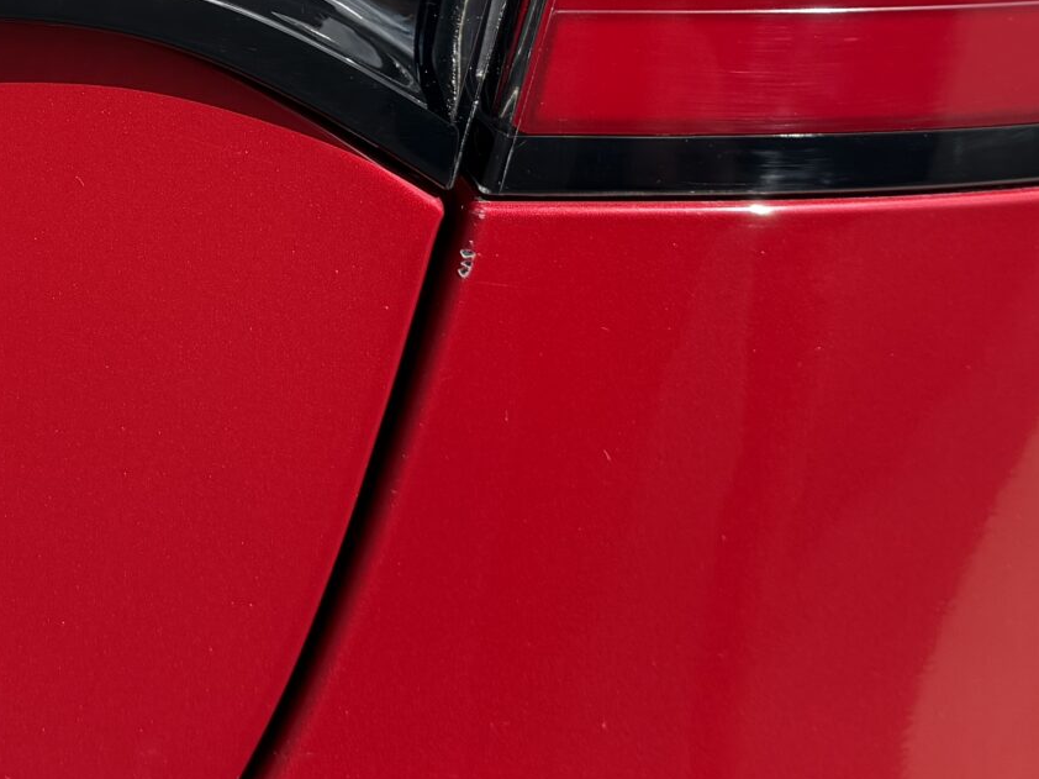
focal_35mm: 73
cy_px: -105
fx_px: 2190
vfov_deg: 19.2
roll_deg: -2.8
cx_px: 84
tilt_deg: -17.4
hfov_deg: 25.8
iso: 100
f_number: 1.78
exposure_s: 1/1522
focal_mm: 6.76
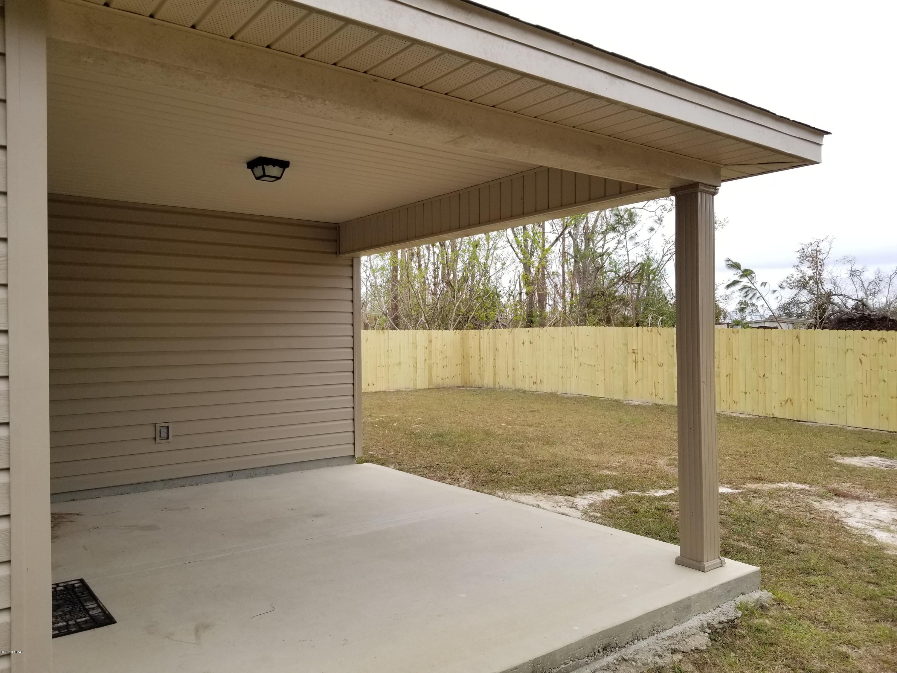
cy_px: 336
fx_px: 674
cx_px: 448
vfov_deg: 53.1
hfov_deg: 67.3
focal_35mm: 26
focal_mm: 4.3
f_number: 1.7
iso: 50
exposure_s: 1/163
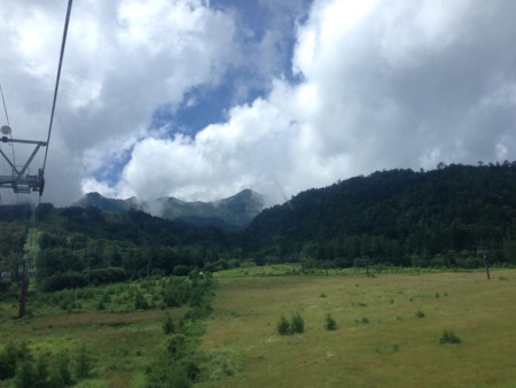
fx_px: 492
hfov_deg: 55.3
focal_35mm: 33
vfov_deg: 43.0
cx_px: 258
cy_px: 194
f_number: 2.4
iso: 50
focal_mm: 4.12
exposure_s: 1/1938
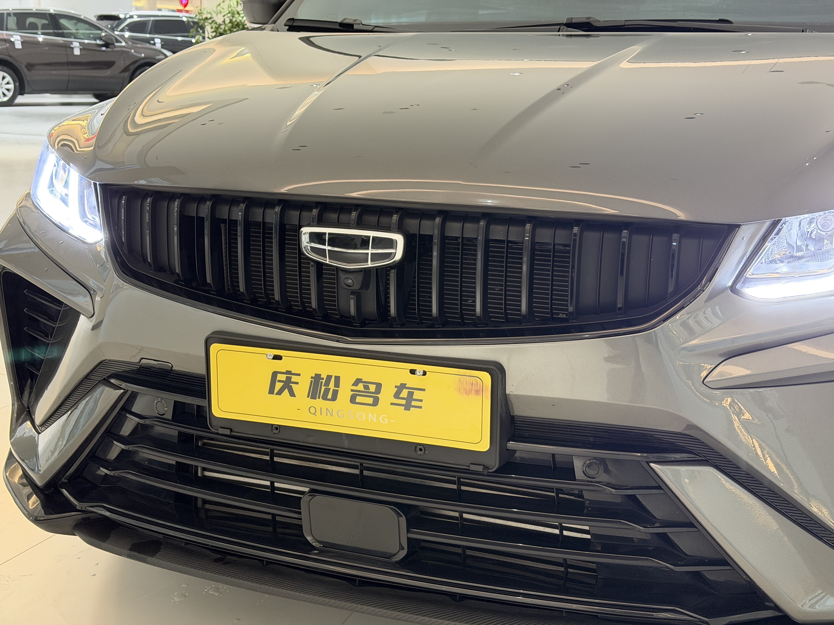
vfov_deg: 30.3
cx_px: 417
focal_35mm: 48
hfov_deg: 39.7
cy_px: 312
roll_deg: -0.3
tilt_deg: -14.5
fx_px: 1156
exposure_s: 1/60
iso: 250
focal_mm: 6.76
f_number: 1.78
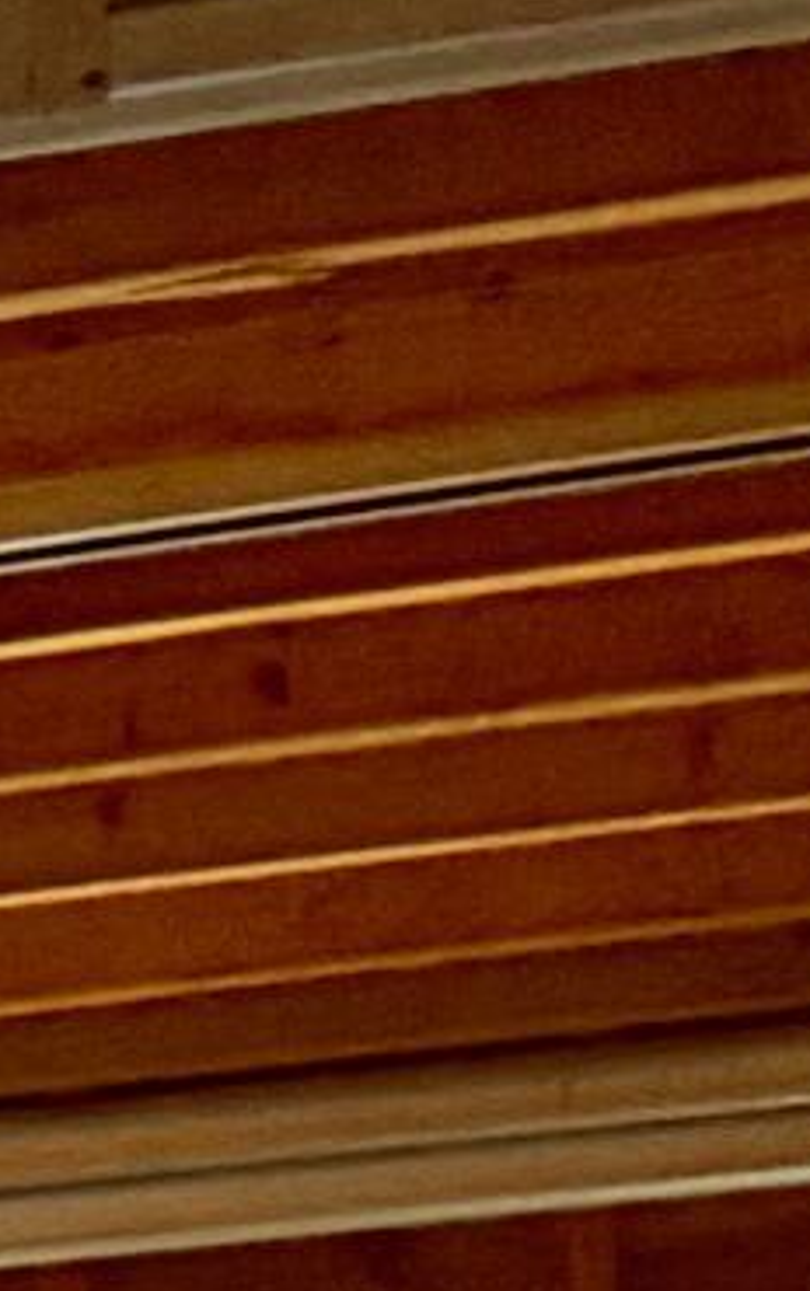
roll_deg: +1.8
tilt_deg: -1.5
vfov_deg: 9.2
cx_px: -3676
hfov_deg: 4.9
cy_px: 3057
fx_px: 7259
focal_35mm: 206
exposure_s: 1/60
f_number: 1.78
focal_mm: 6.76
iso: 400
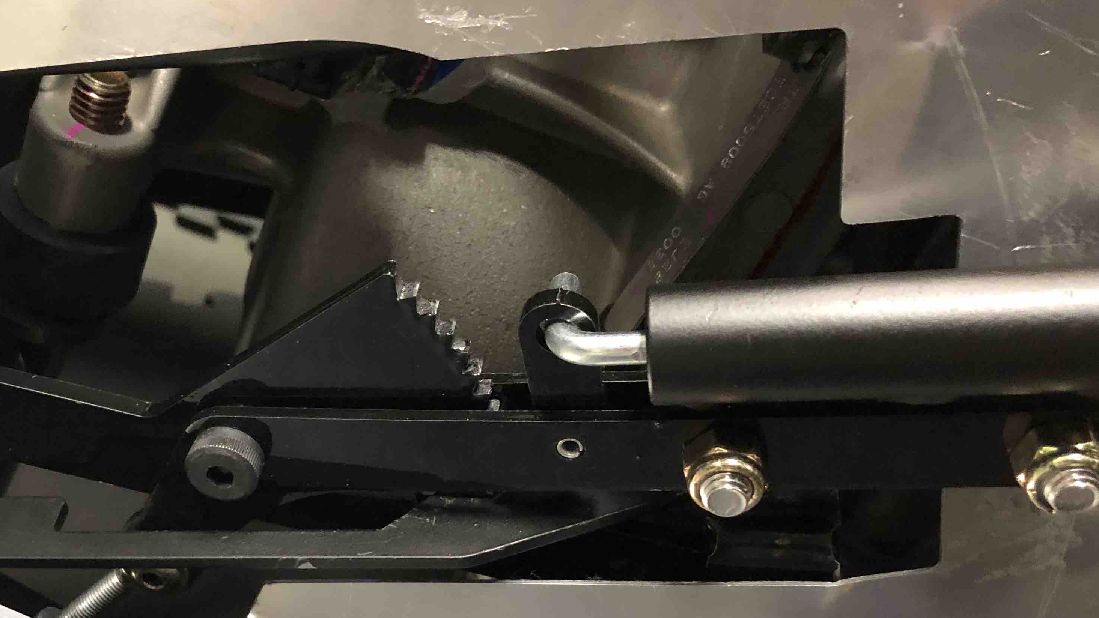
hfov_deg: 47.7
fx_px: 1224
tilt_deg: -36.9
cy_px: 379
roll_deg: -25.2
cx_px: 384
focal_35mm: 42
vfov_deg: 28.3
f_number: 1.8
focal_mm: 4
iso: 100
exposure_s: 1/5
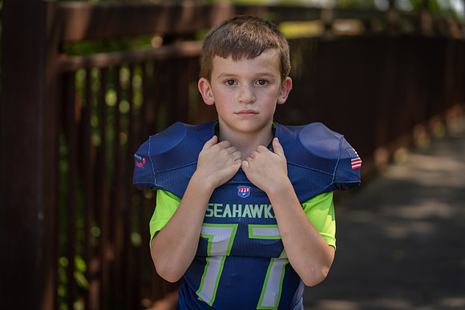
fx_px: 1201
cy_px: 155
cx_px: 232
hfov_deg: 21.9
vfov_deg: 14.7
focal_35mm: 93
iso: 100
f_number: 2.8
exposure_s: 1/400
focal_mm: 93
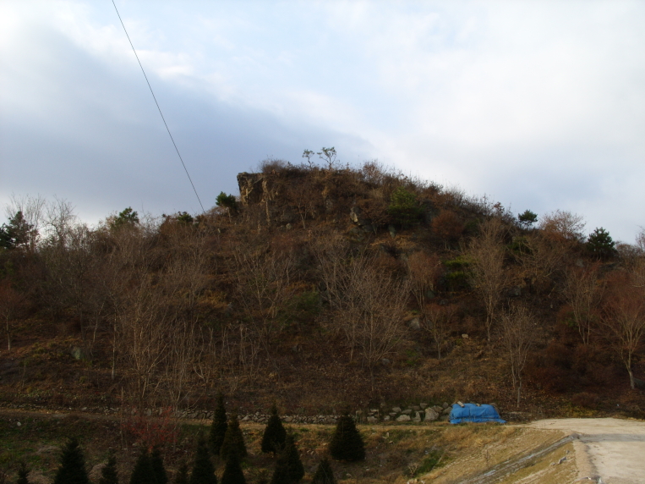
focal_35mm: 38
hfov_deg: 49.0
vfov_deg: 37.7
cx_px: 322
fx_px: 708
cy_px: 242
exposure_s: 1/184
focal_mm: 7.8
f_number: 5.7
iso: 50
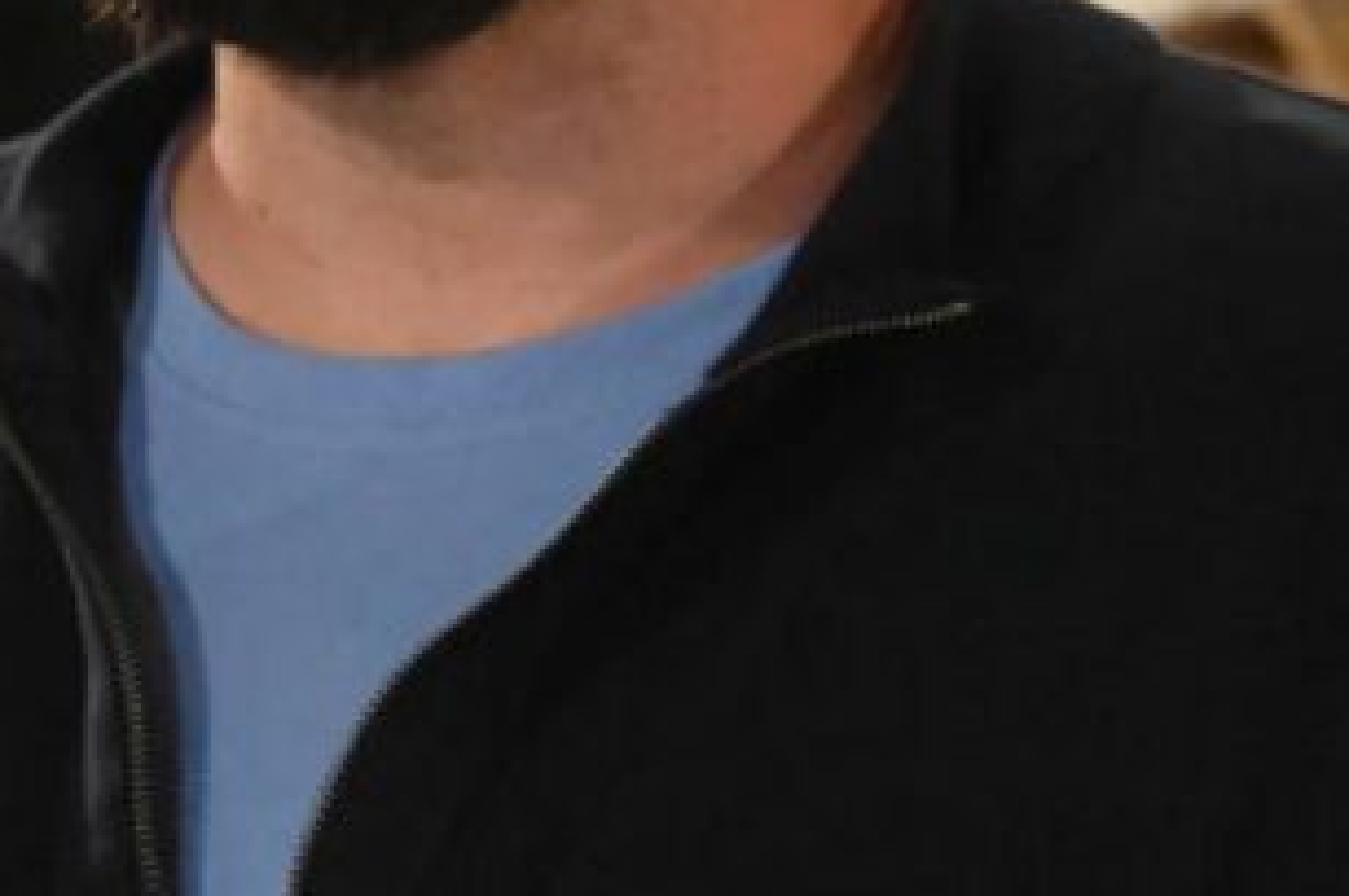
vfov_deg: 3.2
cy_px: -99
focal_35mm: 434
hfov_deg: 4.8
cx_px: 387
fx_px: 16245
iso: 12800
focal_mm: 130
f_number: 6.3
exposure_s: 1/320
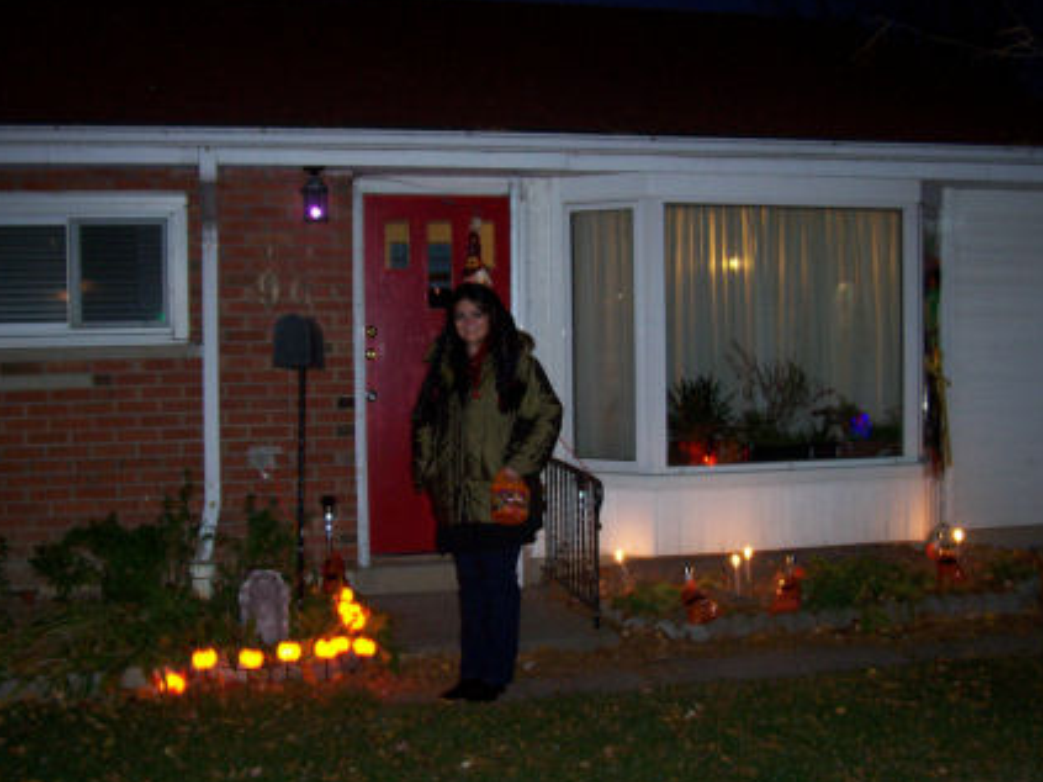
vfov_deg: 35.1
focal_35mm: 41
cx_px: 557
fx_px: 1235
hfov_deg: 45.8
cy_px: 400
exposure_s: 1/3.5
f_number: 2.7
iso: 140
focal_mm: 5.6
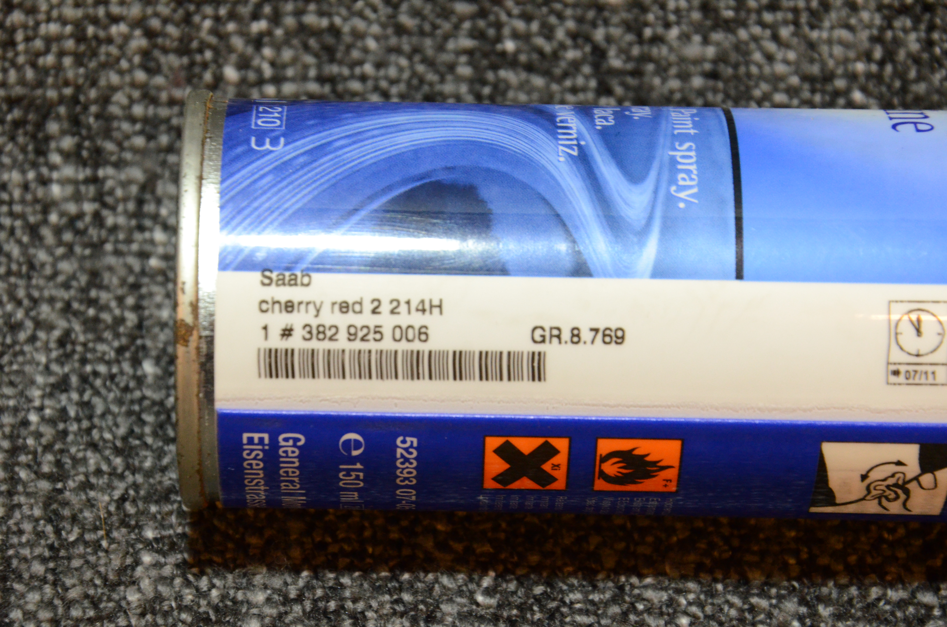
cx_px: 474
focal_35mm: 158
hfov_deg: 13.1
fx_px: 4135
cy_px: 314
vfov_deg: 8.7
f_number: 13
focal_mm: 105
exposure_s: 1/60
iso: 2500
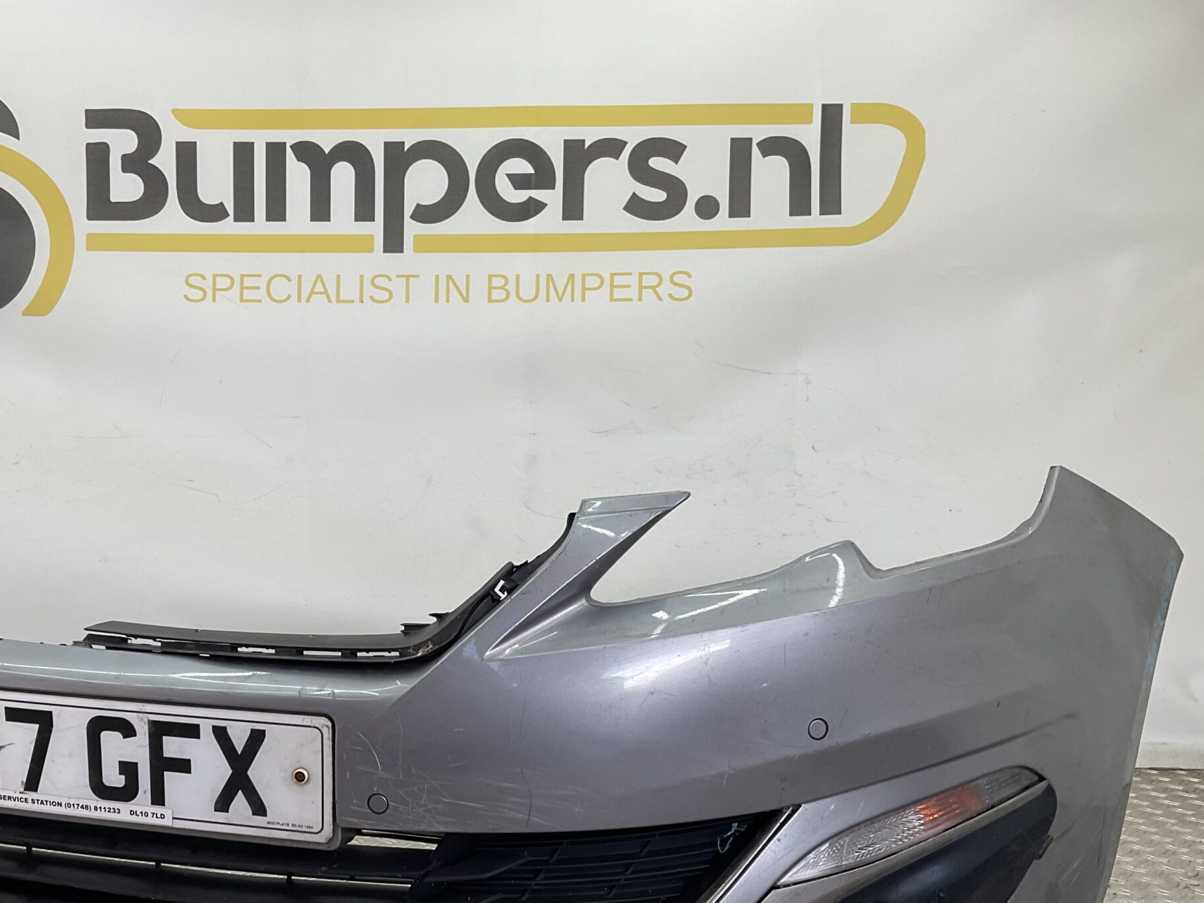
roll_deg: -0.9
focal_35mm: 41
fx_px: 1426
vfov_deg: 34.7
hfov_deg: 45.2
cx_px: 423
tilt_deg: -8.4
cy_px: 619
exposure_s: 1/120
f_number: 1.8
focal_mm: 3
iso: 16
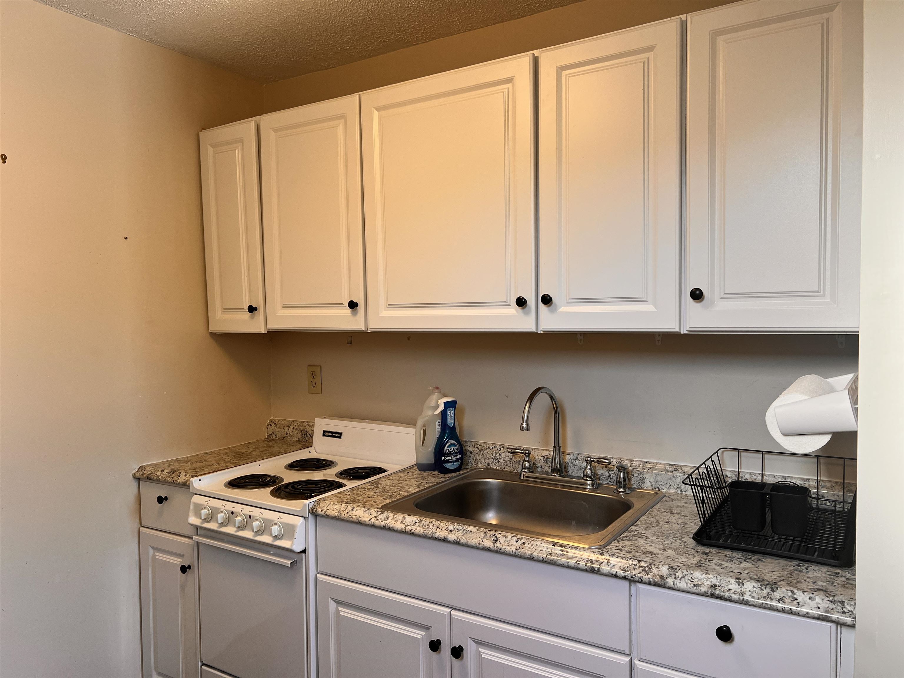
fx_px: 679
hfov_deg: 67.3
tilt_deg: -2.3
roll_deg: +0.9
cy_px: 339
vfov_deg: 53.1
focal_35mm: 26
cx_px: 452
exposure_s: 1/120
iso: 100
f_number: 1.5
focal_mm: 5.7
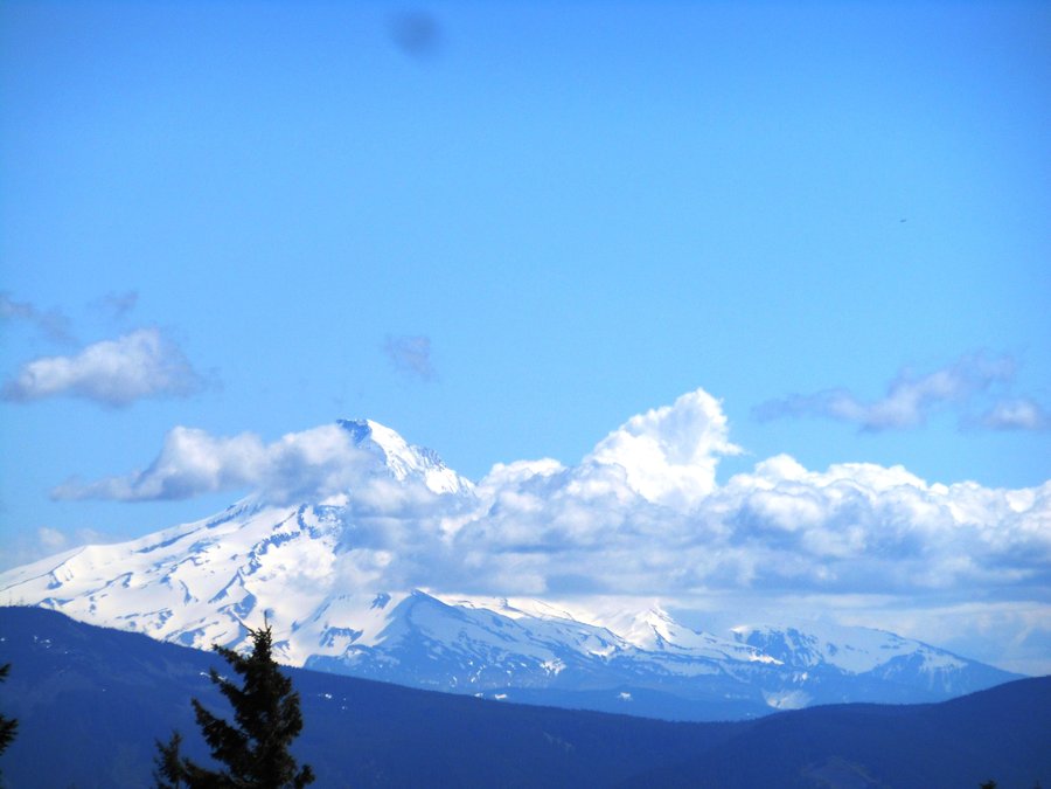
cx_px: 526
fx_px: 7590
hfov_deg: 7.9
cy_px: 394
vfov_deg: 5.9
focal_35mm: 250
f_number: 5.8
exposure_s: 1/1000
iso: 80
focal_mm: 45
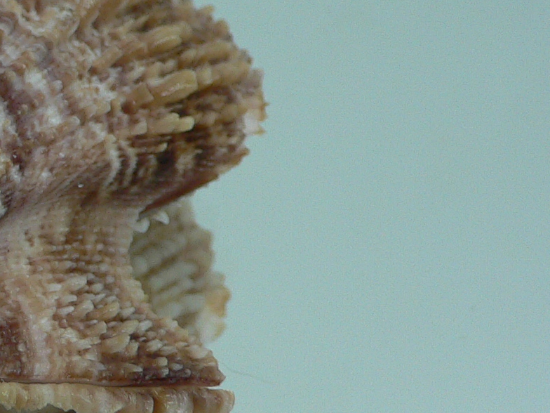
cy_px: 208
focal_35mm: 90
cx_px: -124
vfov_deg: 16.4
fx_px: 1430
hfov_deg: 20.3
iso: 100
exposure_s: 1/60
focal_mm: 4.6
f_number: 2.8
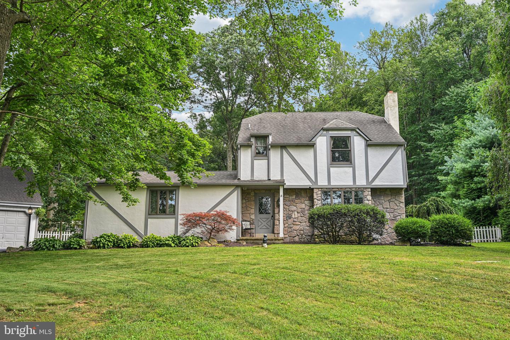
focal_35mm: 30
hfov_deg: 61.9
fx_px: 425
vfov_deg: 43.6
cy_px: 170
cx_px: 255
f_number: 8
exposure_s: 1/200
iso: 800
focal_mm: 30
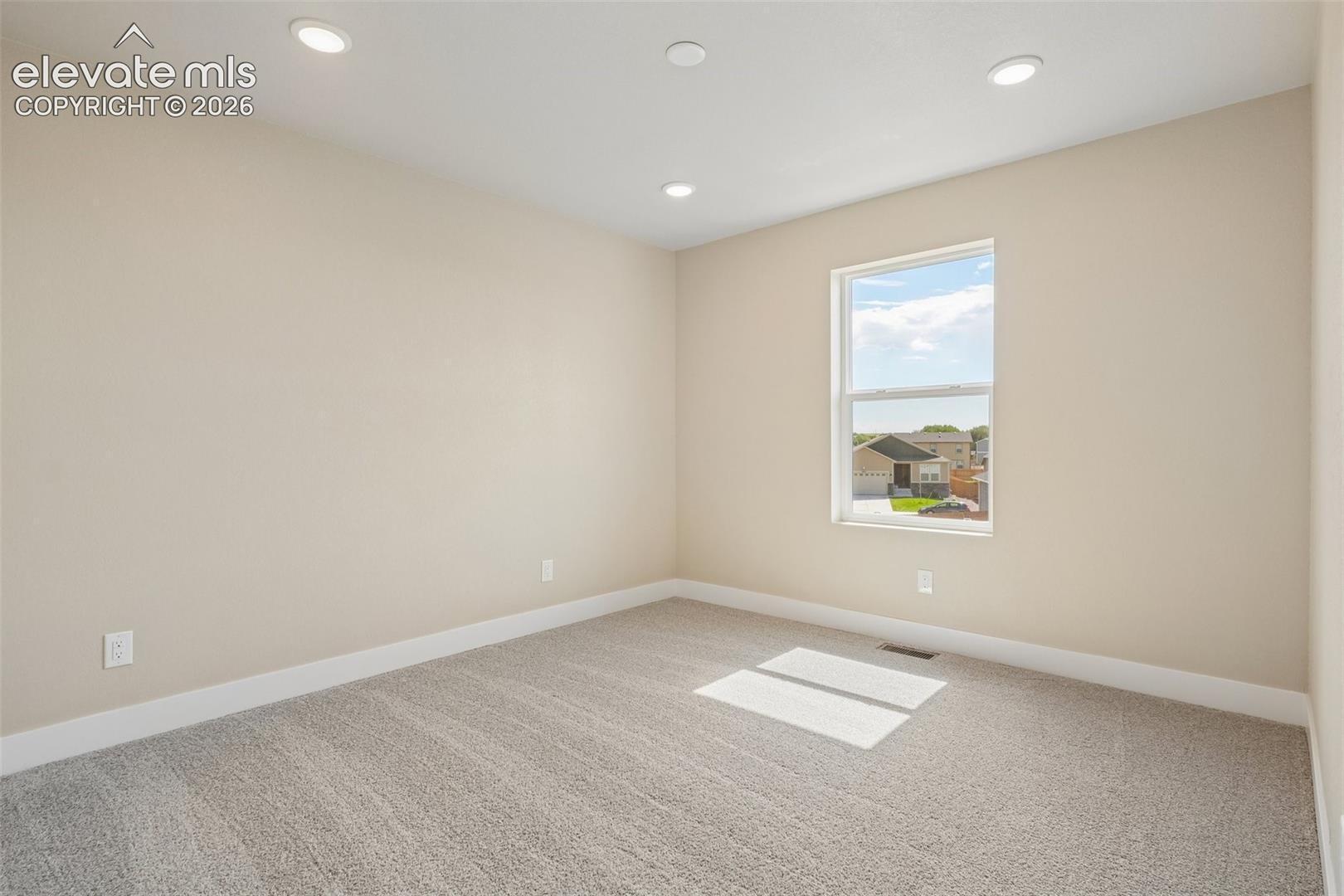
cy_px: 448
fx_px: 616
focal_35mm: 16
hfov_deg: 95.0
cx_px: 672
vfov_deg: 72.1
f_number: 8
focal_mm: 11
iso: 100
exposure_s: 1/30
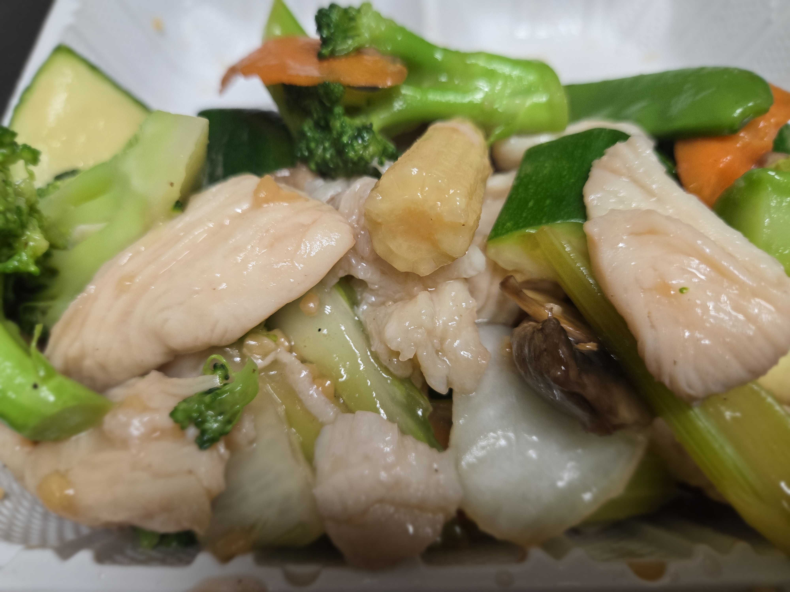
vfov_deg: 58.9
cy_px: 296
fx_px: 525
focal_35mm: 23
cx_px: 395
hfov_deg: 73.9
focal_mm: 5.4
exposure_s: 1/60
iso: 200
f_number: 1.8
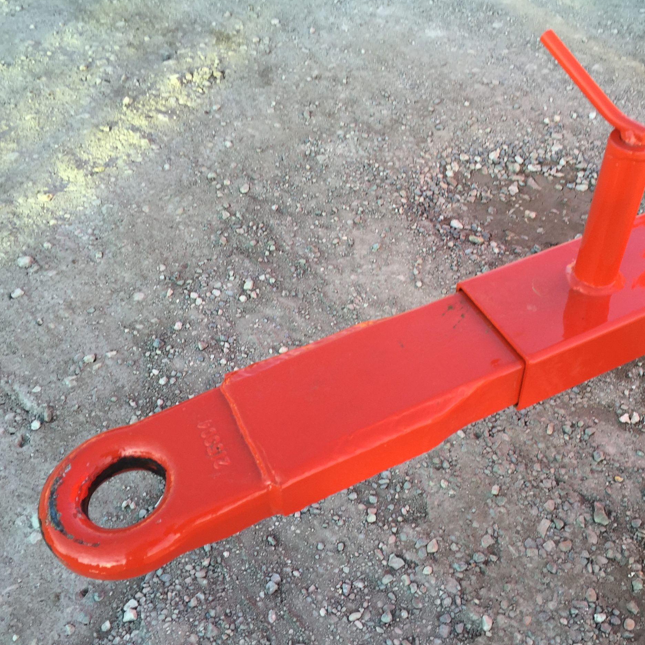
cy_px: 320
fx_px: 738
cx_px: 369
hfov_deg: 47.1
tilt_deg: -45.2
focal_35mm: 35
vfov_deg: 47.2
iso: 32
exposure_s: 1/196
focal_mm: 4.15
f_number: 2.2
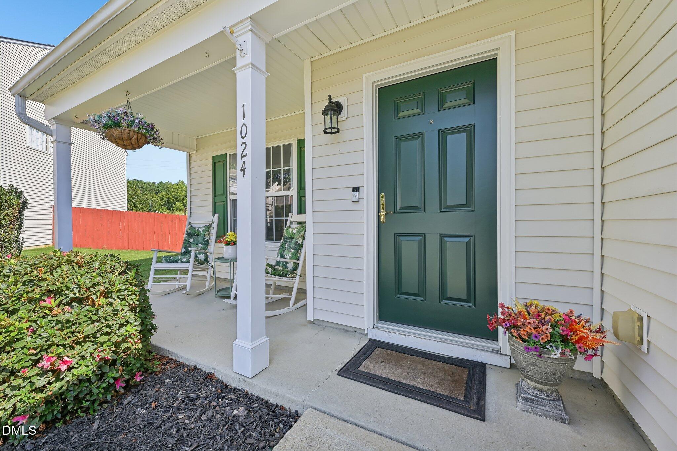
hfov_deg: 104.3
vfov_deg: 81.2
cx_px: 338
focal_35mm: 14
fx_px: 263
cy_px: 226
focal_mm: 14
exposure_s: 1/160
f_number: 8
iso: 100
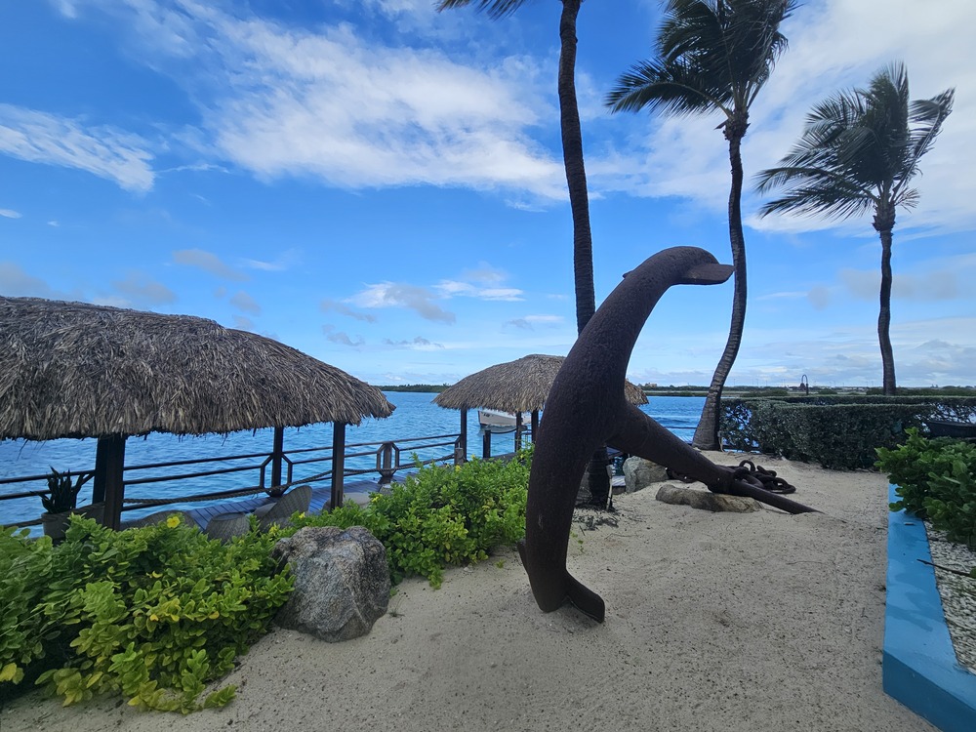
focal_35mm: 13
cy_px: 366
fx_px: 367
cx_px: 488
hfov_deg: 106.2
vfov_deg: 89.9
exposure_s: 1/1457
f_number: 2.2
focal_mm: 2.2
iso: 50
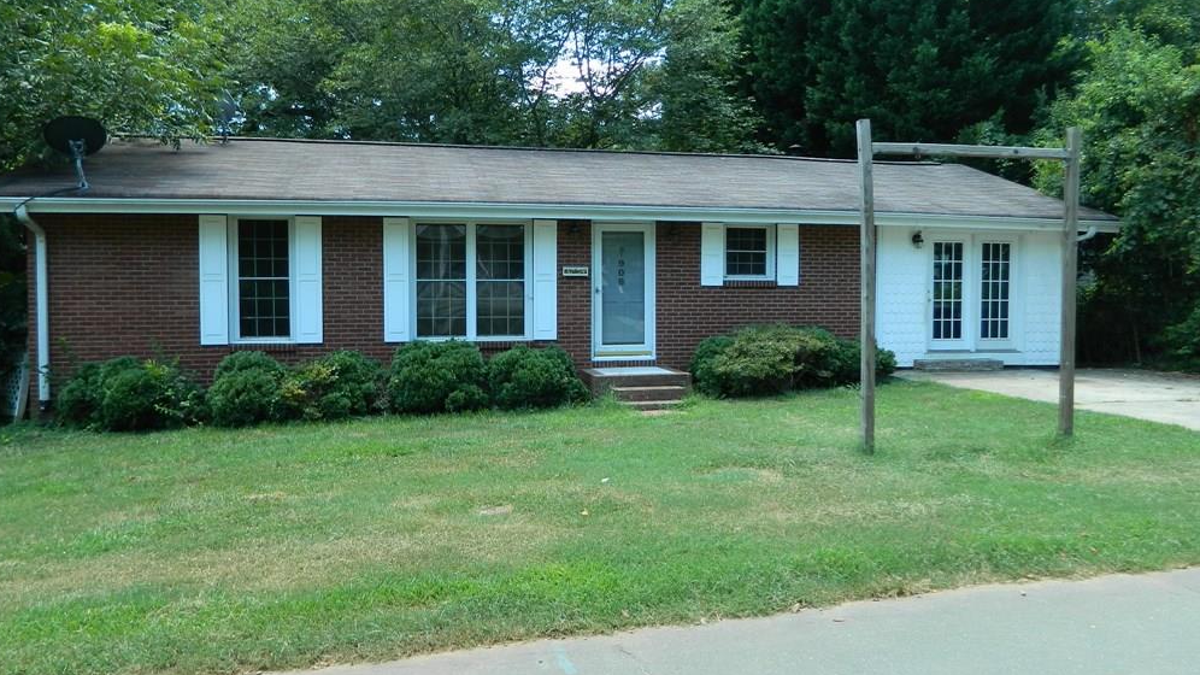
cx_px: 604
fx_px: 891
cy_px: 331
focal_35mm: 28
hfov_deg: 67.9
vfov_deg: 41.5
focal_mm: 4.5
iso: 80
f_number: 3.1
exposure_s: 1/125
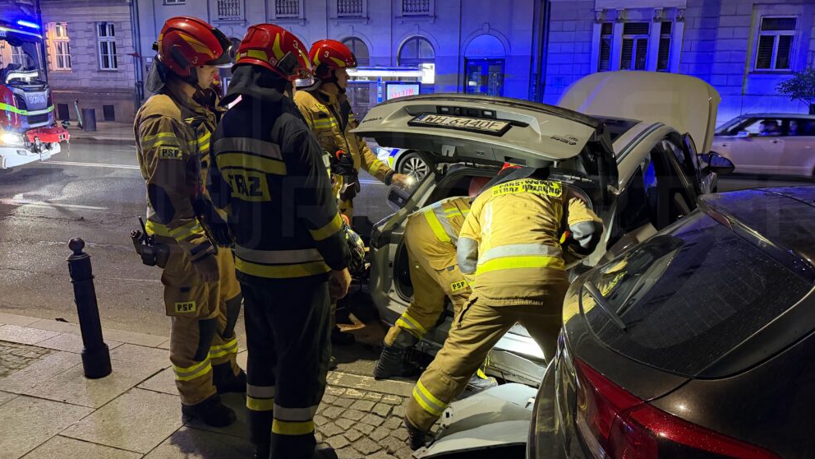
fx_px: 583
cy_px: 224
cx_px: 411
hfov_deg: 69.9
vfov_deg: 42.9
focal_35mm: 27
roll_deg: -1.3
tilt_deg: -11.5
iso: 1000
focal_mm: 6.76
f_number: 1.78
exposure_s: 1/33
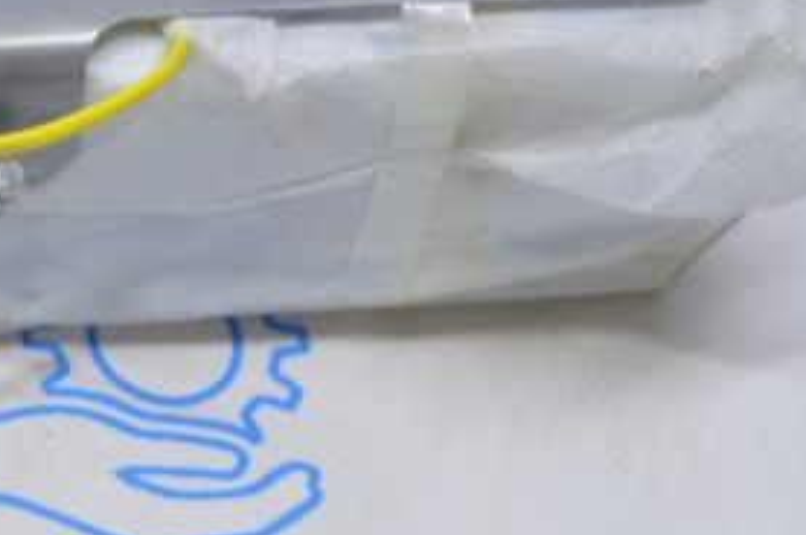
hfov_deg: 13.9
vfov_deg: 10.2
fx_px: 2974
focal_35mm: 133
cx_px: -605
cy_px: 22
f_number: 5.6
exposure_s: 1/20
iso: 400
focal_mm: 24
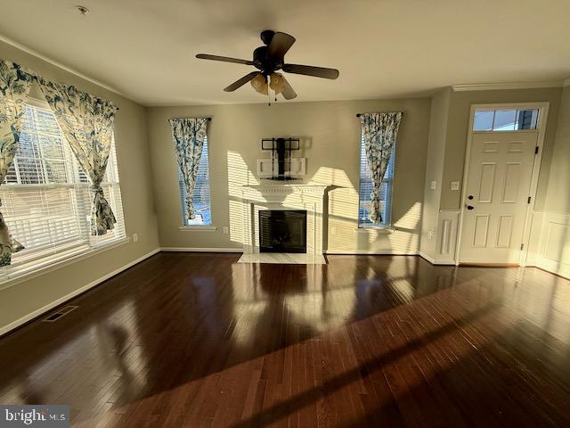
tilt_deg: -9.0
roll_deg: +0.7
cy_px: 214
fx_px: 231
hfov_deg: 102.1
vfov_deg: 85.7
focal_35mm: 14
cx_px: 285
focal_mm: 2.22
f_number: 2.2
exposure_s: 1/220
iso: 50
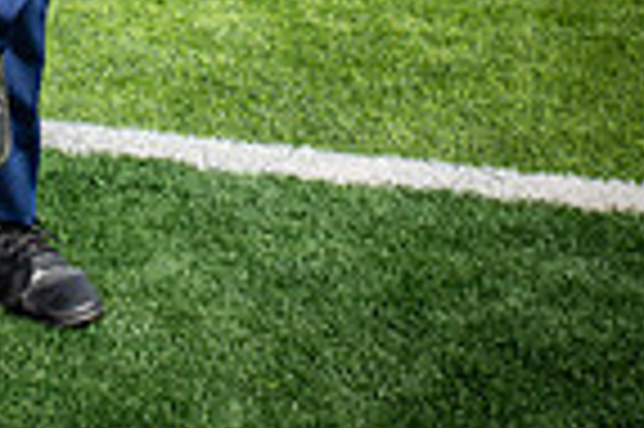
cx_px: 14
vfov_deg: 10.9
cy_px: -527
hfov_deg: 18.2
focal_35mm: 110
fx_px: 1966
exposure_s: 1/400
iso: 125
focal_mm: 35
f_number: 7.1
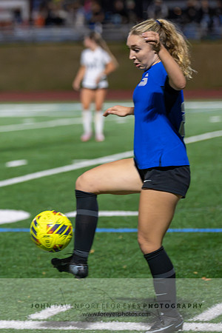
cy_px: 137
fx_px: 2304
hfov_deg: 5.5
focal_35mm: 249
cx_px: -11
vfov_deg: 8.3
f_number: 2.8
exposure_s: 1/1000
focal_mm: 135
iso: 7200
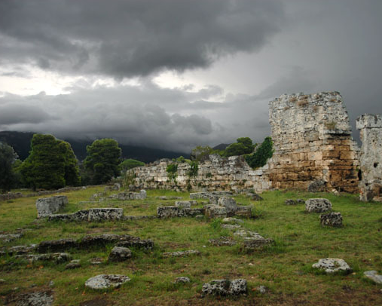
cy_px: 155
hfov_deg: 56.7
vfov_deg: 47.1
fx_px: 351
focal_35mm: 31
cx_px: 231
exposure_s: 1/180
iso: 100
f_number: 3.5
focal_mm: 18
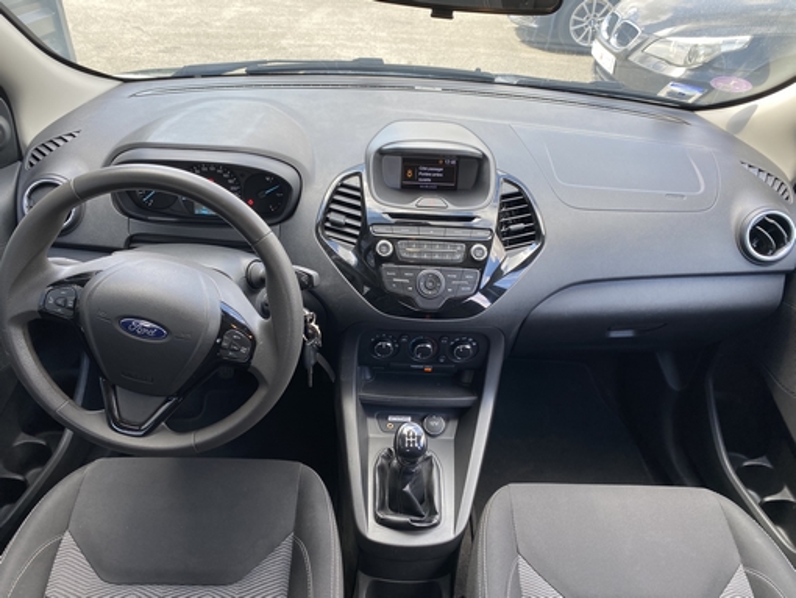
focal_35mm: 26
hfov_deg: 67.3
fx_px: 598
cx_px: 398
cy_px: 299
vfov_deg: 53.1
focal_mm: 4.25
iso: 32
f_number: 1.8
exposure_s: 1/122
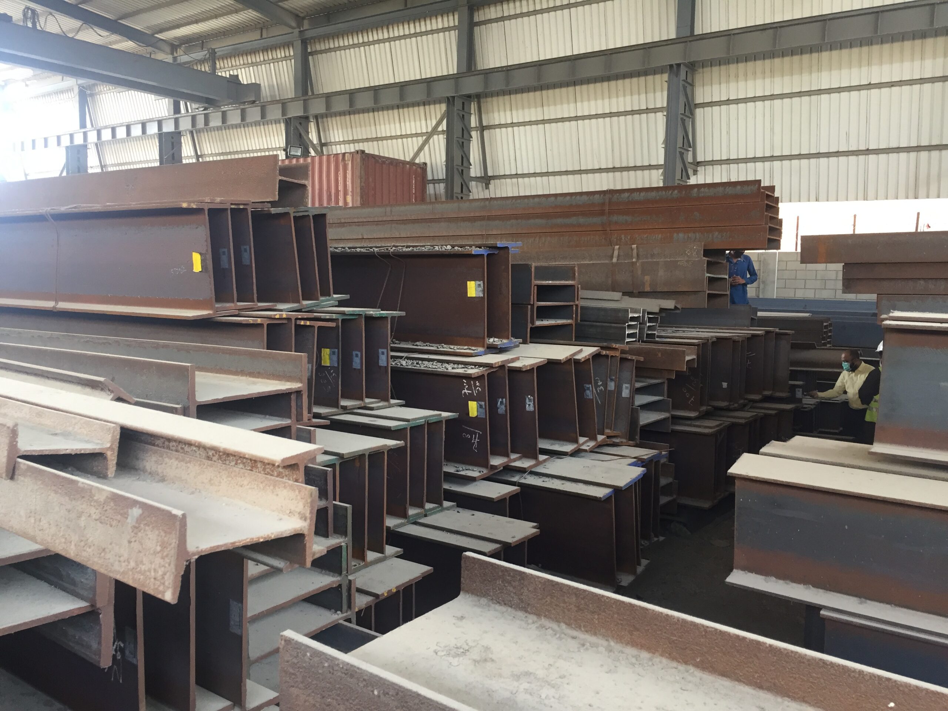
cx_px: 474
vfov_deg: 48.2
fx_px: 794
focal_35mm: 29
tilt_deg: -5.4
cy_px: 356
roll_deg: -0.9
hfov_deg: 61.7
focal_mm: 4.15
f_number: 2.2
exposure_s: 1/33
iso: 50
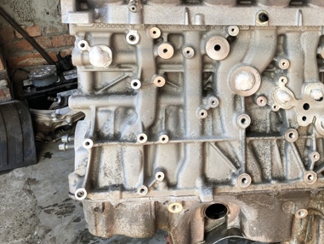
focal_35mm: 47
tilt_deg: -27.2
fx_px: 440
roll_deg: +1.6
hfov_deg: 39.1
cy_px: 86
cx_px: 251
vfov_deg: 30.7
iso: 20
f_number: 1.8
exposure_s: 1/217
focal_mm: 4
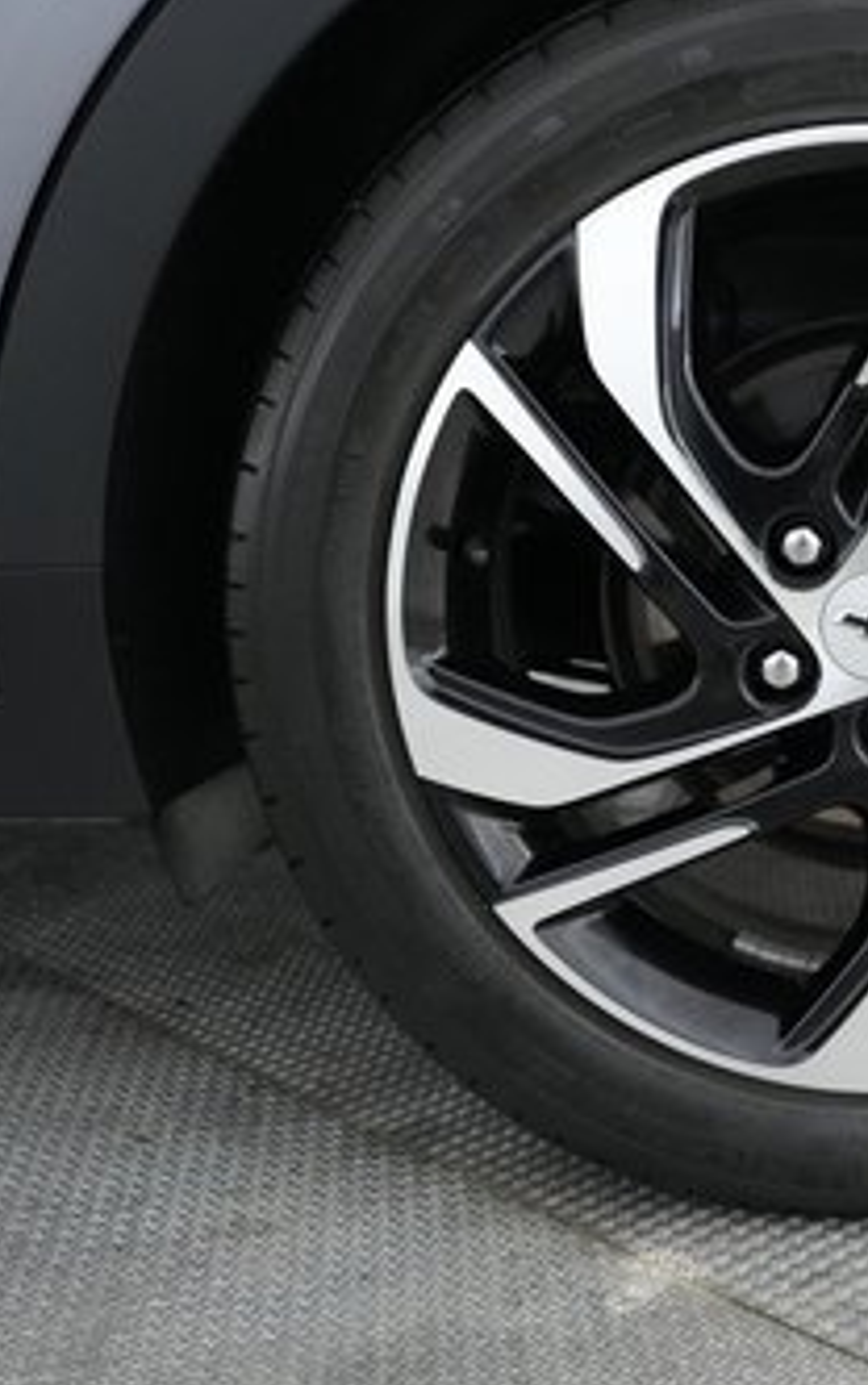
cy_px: 605
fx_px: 1927
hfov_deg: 24.1
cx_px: 906
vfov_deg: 39.5
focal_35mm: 51
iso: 5000
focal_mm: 26
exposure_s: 1/160
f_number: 2.8
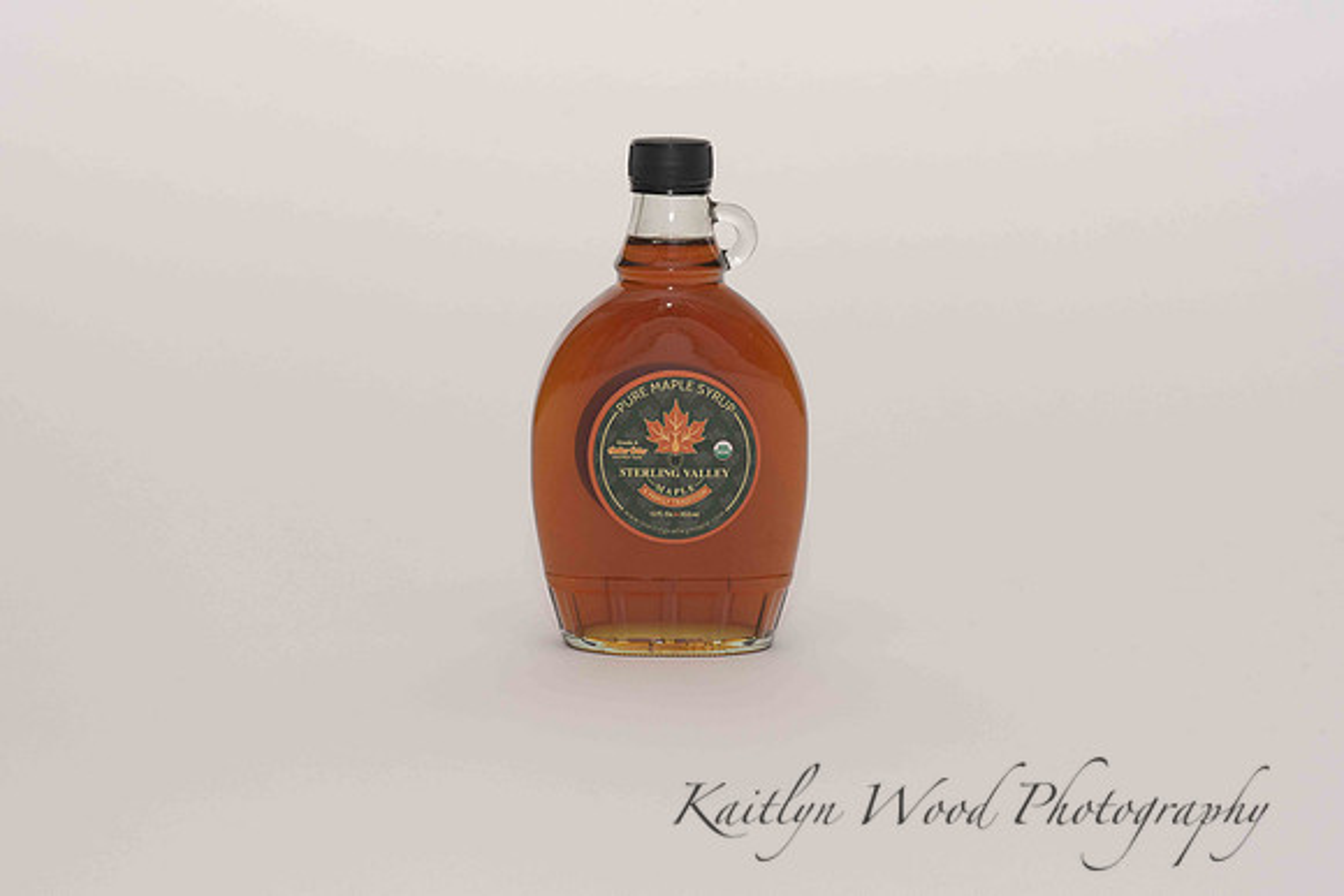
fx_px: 3174
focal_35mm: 85
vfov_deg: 16.1
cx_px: 672
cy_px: 448
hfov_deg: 23.9
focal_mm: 85
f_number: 13
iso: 400
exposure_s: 1/100
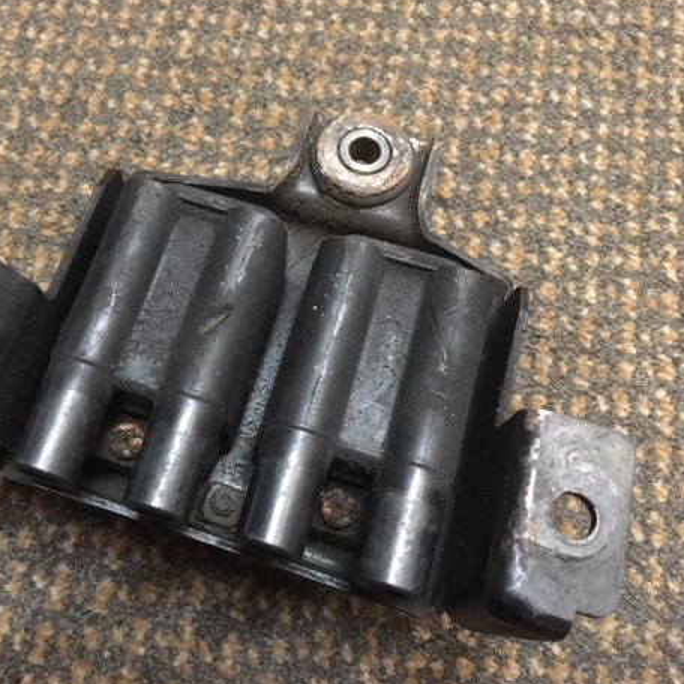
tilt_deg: -68.2
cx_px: 228
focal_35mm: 36
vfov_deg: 46.0
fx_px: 805
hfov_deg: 45.4
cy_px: 342
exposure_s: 1/17
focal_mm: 4.15
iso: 640
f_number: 2.2
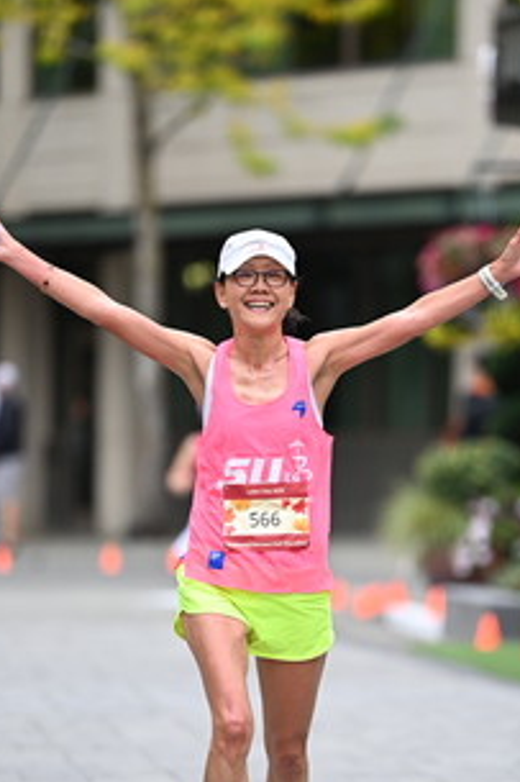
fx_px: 7830
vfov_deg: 5.7
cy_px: 474
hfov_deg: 3.8
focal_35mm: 361
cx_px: 311
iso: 640
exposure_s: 1/2000
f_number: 2.8
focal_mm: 200
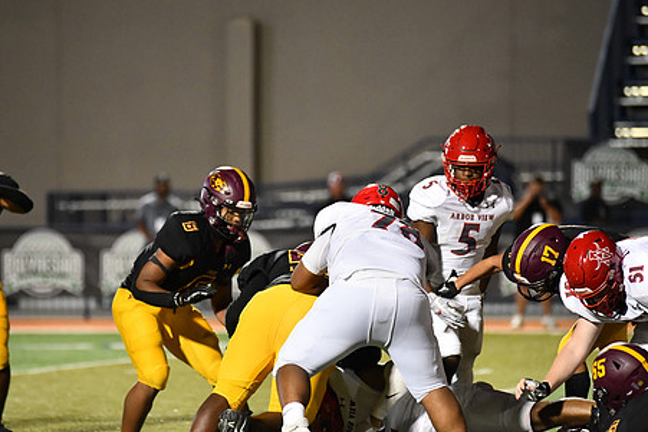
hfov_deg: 8.0
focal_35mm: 257
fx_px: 4627
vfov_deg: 5.4
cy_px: 269
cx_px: 302
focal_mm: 200
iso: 5600
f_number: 2.8
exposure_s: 1/1250
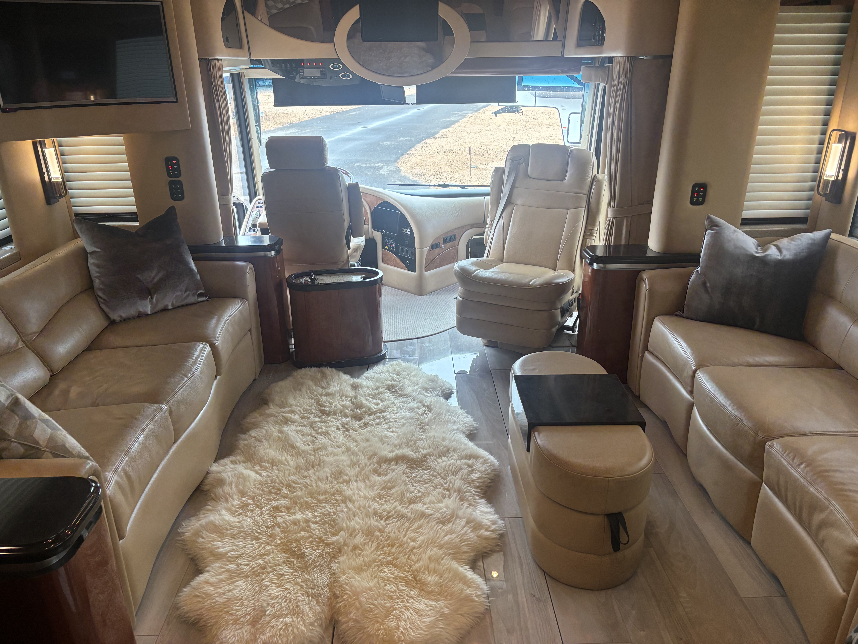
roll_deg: +0.6
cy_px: 322
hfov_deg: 67.3
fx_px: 644
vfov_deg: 53.1
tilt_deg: -23.5
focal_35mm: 26
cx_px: 429
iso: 125
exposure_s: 1/41
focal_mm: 5.96
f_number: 1.6
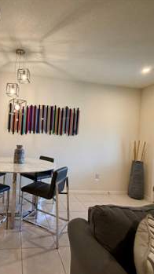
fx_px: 153
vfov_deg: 83.9
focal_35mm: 21
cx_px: 41
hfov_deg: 51.5
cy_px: 137
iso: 200
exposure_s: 1/60
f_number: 2.2
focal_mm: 2.22
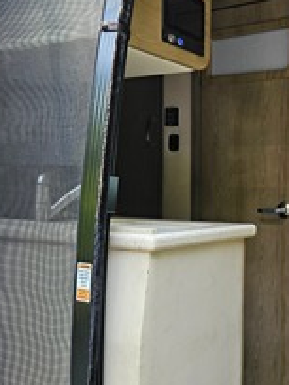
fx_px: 501
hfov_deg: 31.4
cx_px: 229
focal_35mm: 45
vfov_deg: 42.1
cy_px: 200
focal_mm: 5.4
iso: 64
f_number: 1.8
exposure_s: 1/207
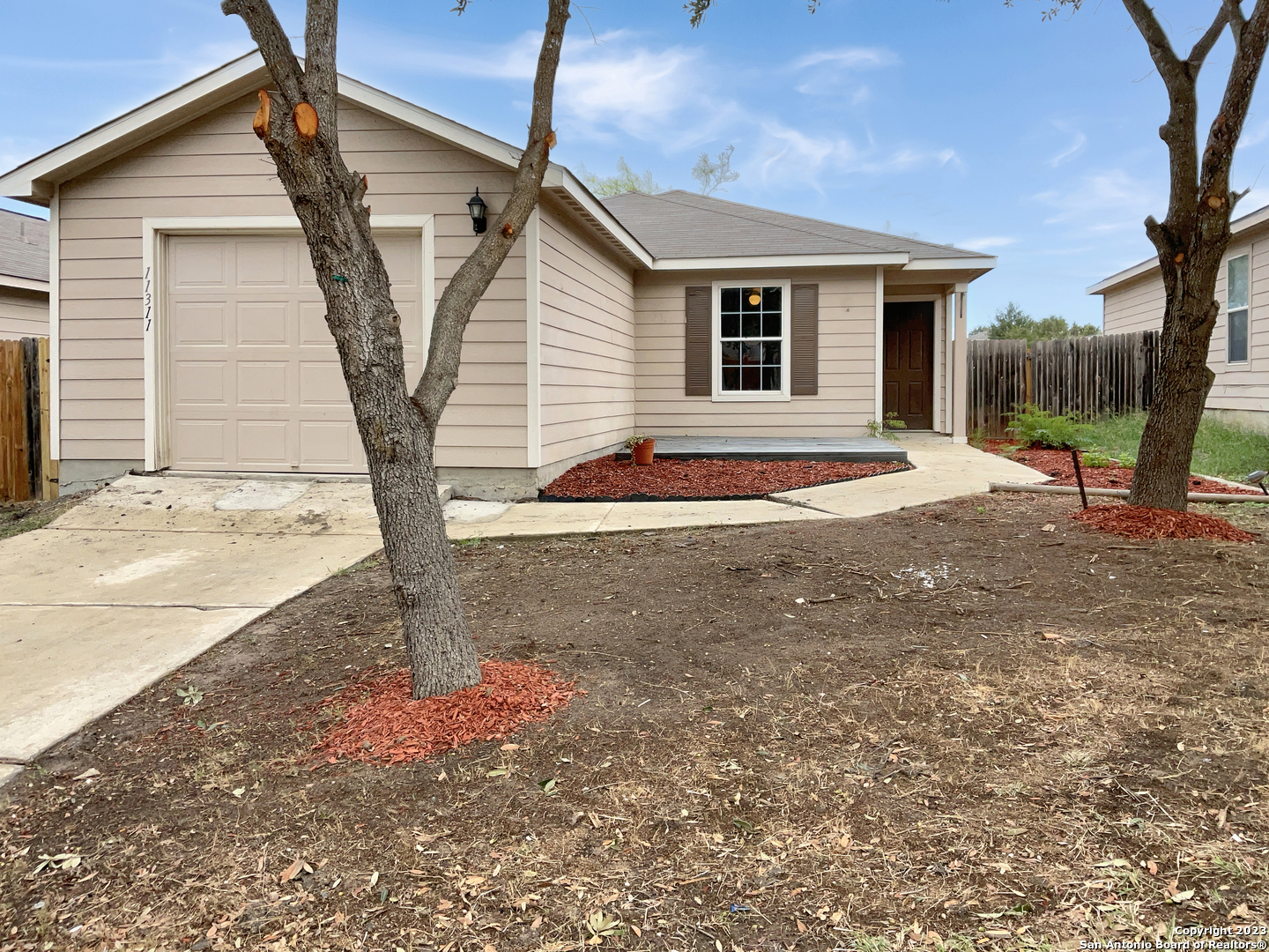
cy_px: 476
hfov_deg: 61.7
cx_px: 634
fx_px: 1063
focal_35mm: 29
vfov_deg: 48.2
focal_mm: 3
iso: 16
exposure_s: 1/804
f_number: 1.8
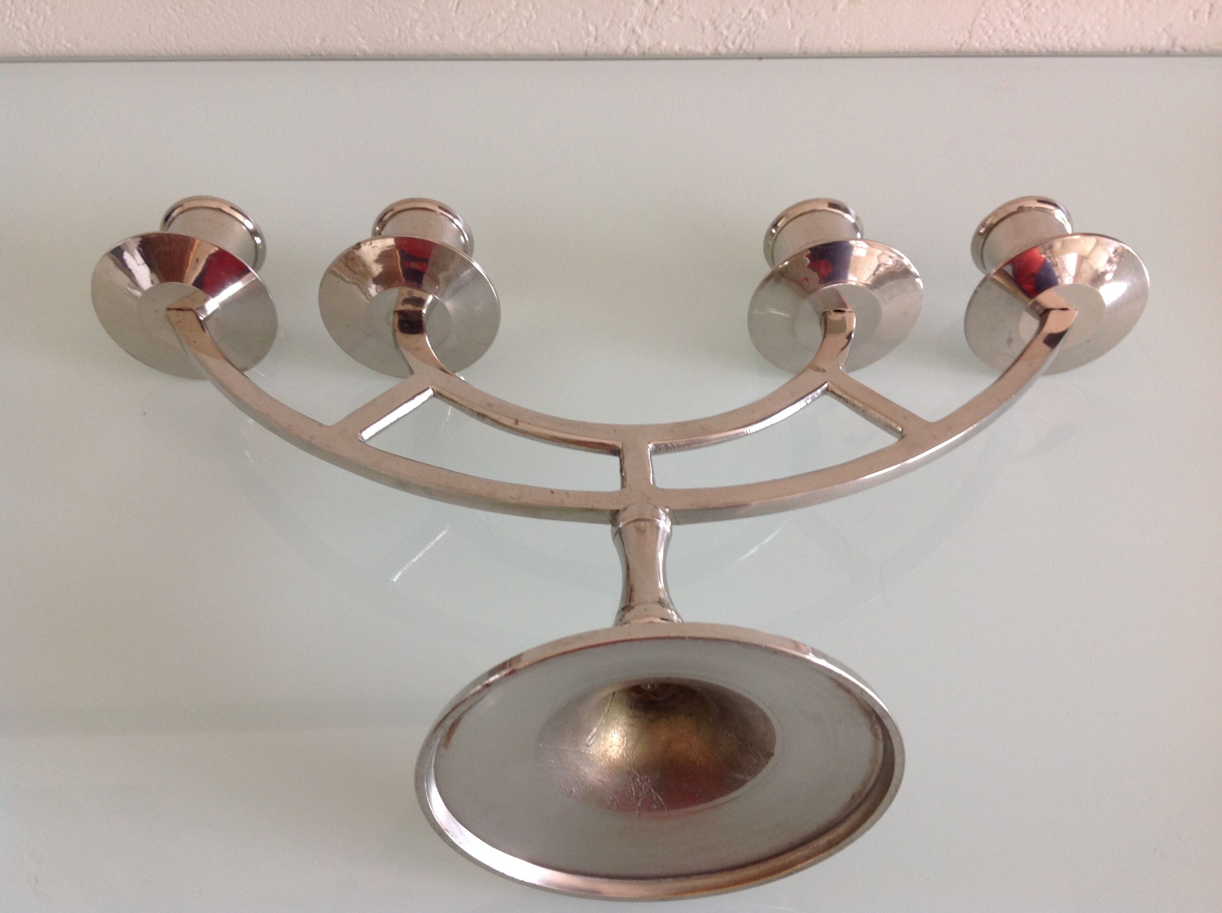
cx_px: 611
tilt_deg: -52.0
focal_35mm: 35
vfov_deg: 40.6
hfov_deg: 52.7
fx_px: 1234
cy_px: 456
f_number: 2.4
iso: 64
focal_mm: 4.28
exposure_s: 1/15
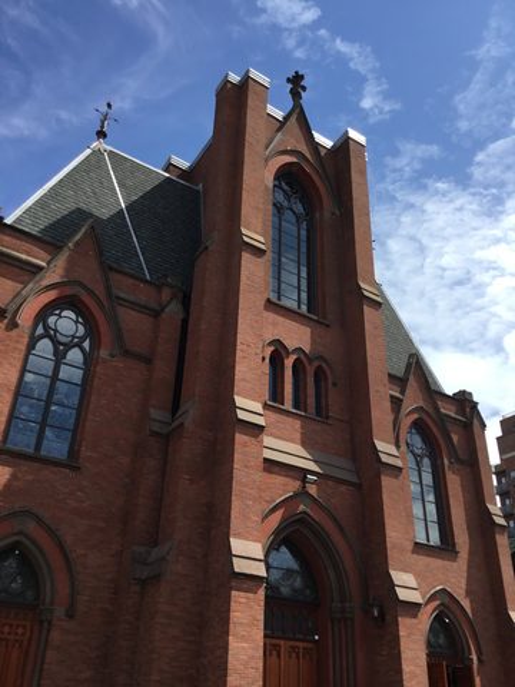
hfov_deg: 45.4
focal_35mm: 31
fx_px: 615
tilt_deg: +32.9
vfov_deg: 58.4
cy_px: 344
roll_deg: -2.1
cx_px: 258
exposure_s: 1/1148
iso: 25
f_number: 2.4
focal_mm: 3.3
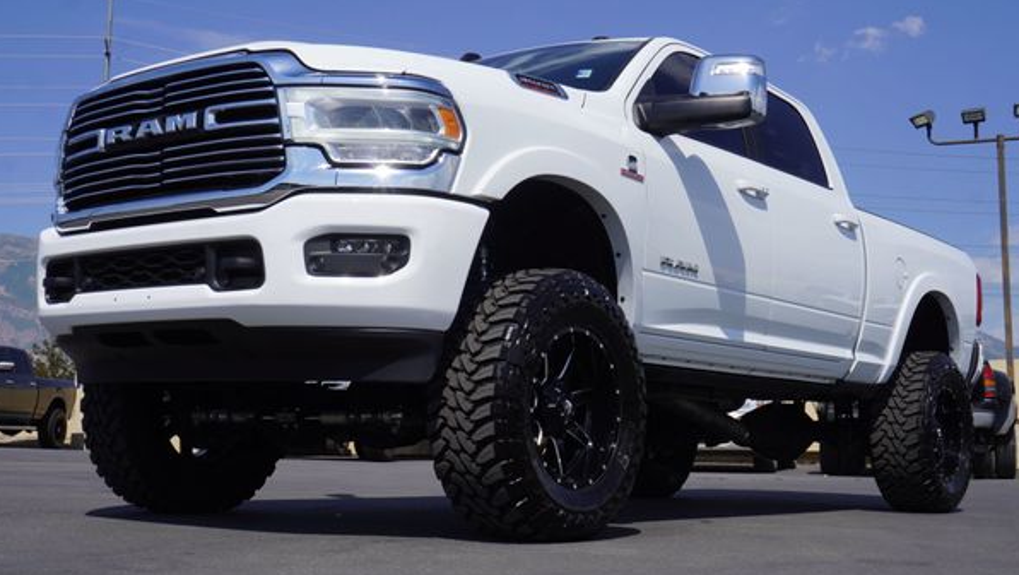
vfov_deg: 26.3
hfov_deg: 44.9
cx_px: 510
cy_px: 277
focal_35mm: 46
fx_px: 1232
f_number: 11
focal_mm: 27
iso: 100
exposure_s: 1/250
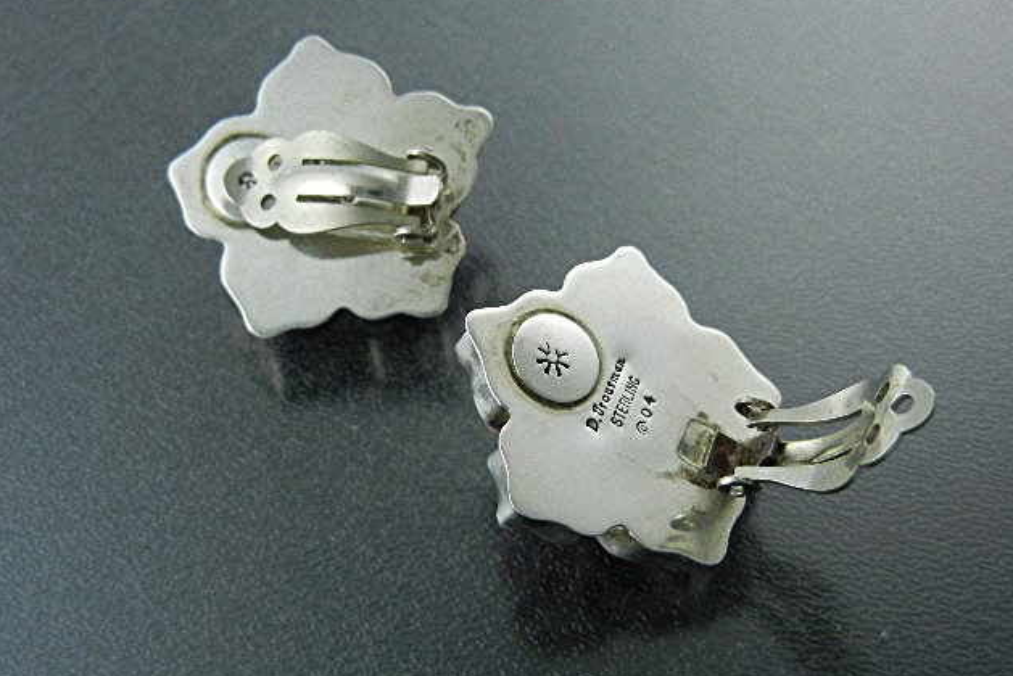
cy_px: 298
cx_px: 512
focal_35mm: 55
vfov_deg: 24.6
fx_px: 1548
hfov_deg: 36.2
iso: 400
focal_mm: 9.3
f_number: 3.9
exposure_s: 1/23.2
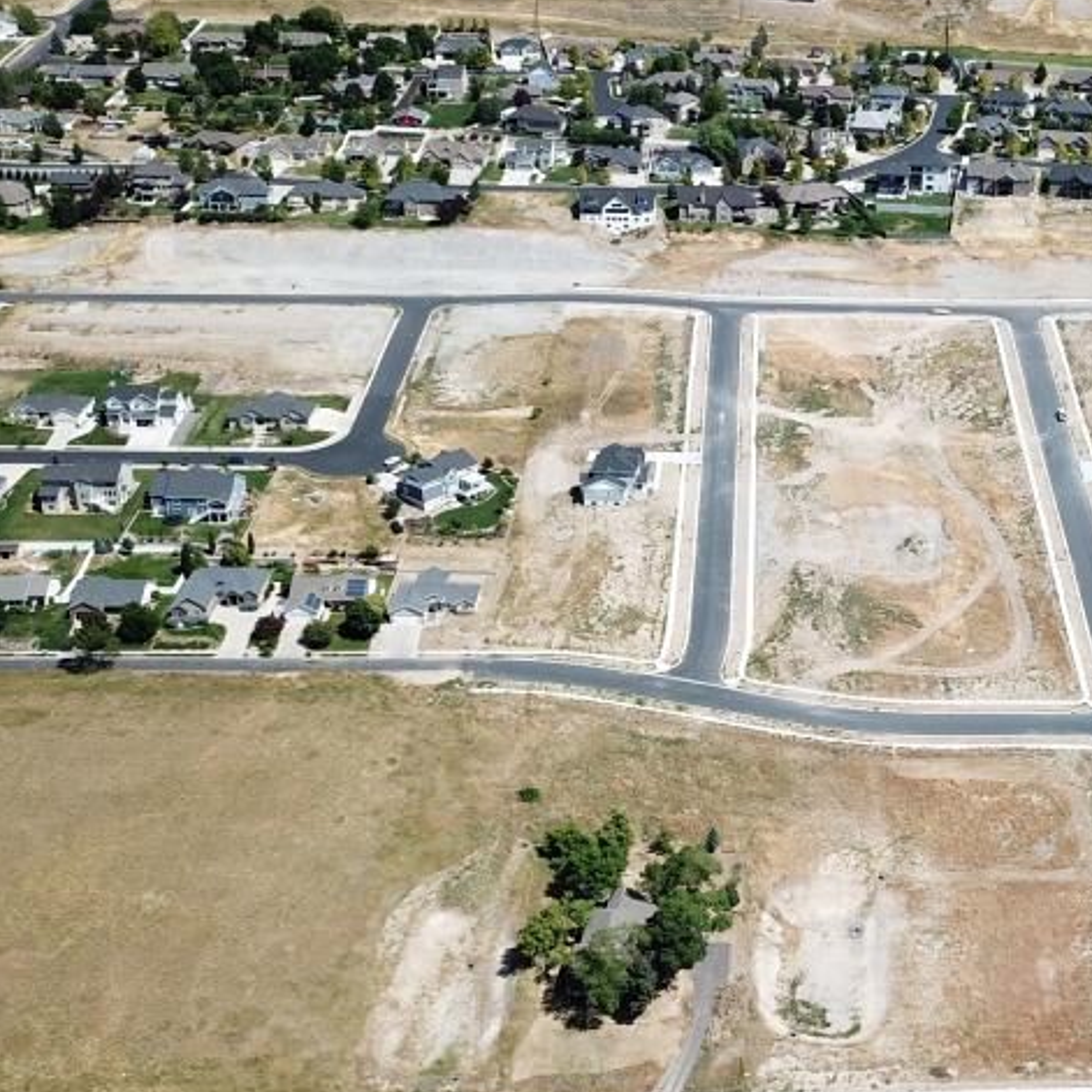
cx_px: 886
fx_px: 1785
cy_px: 631
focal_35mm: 50
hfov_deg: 33.0
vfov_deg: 34.0
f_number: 2.2
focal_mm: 4.73
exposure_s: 1/1466
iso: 100
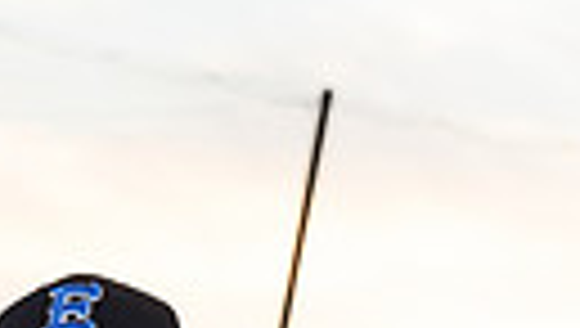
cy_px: 966
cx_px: -22
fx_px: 2926
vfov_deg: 6.0
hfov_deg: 11.2
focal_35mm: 190
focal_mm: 52
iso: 250
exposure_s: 1/250
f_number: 5
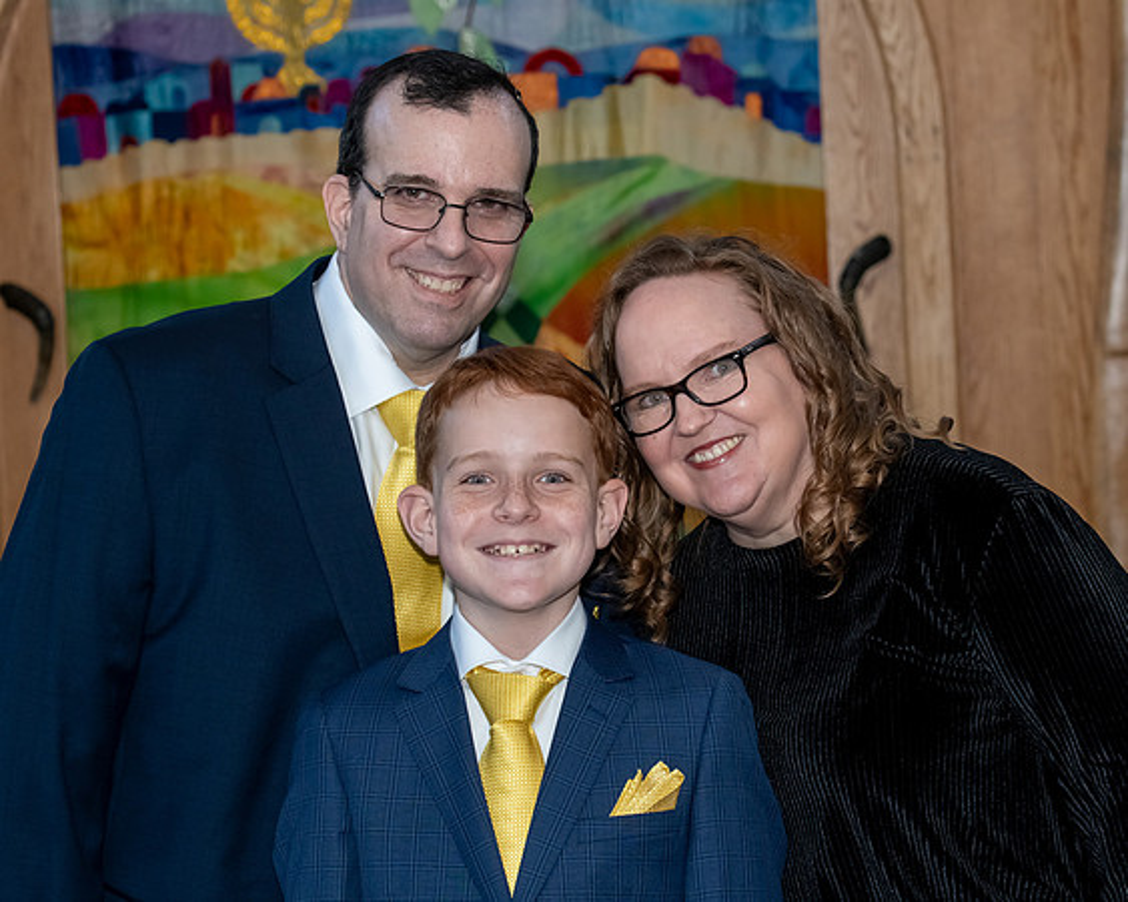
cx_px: 639
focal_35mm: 153
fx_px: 5109
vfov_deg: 10.1
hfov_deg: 12.6
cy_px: 534
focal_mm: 75
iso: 500
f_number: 5.6
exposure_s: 1/250
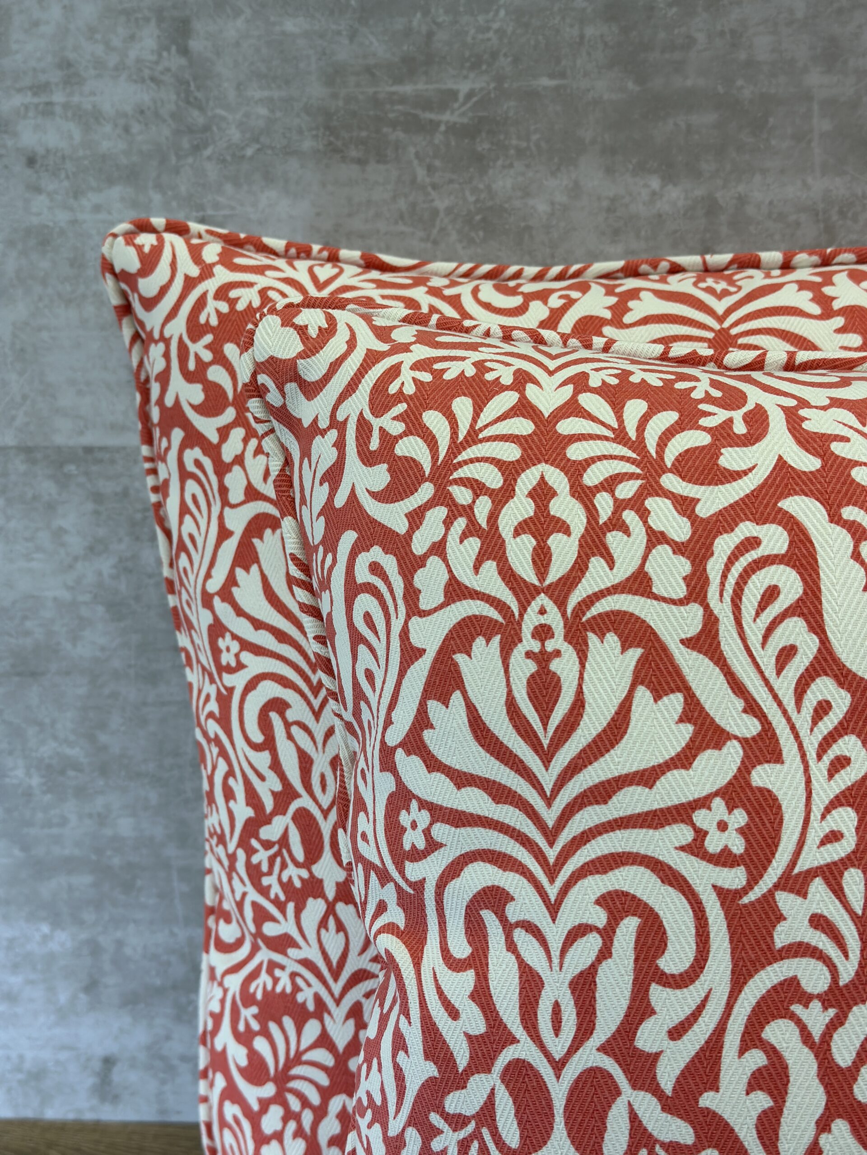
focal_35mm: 48
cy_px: 578
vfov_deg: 39.7
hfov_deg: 30.3
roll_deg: +1.0
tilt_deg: -14.4
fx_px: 1603
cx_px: 434
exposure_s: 1/195
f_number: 1.78
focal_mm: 6.86
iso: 80
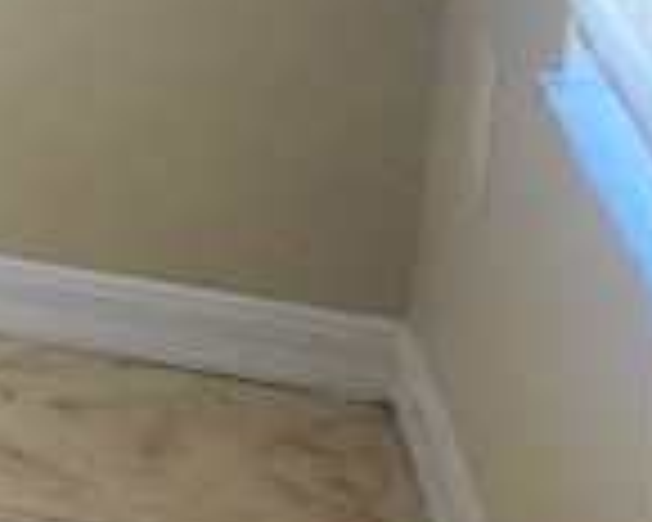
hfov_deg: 8.7
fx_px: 3068
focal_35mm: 159
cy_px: -634
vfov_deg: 9.0
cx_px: -1632
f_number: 1.8
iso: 200
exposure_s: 1/120
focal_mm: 5.54
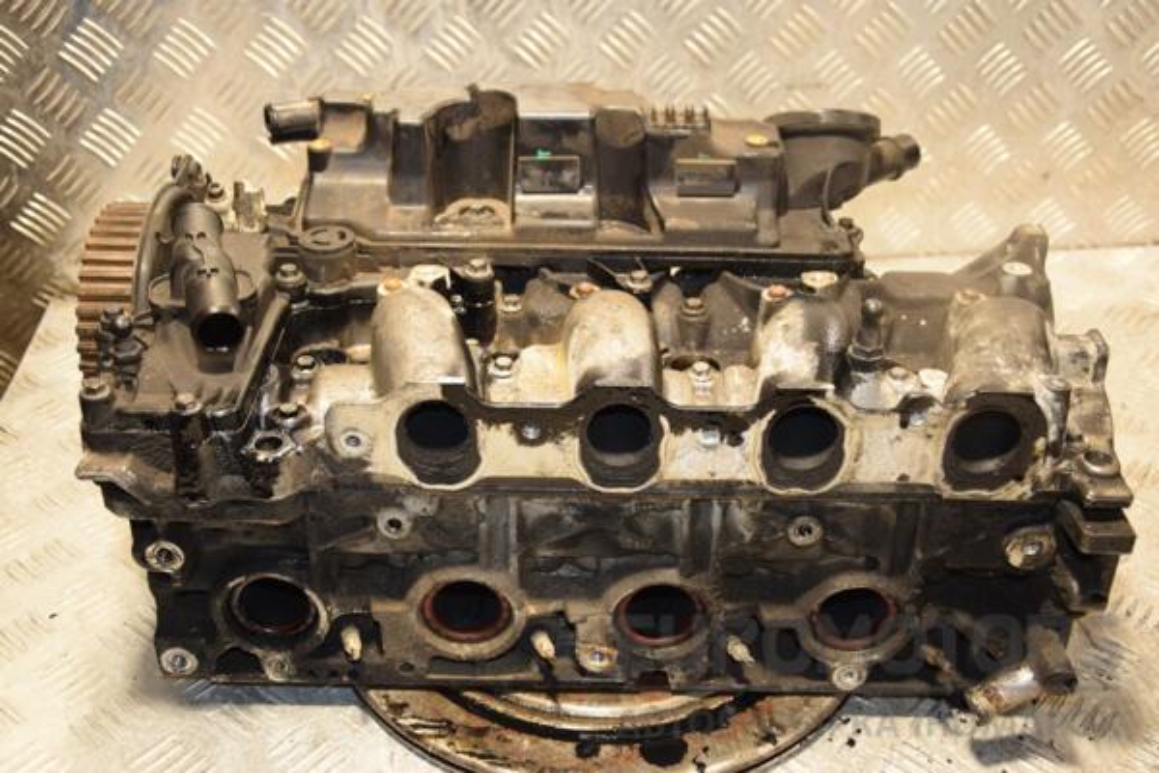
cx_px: 580
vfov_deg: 29.9
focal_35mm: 45
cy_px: 386
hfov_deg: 43.6
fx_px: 1449
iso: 800
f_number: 5
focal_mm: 30
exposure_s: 1/100
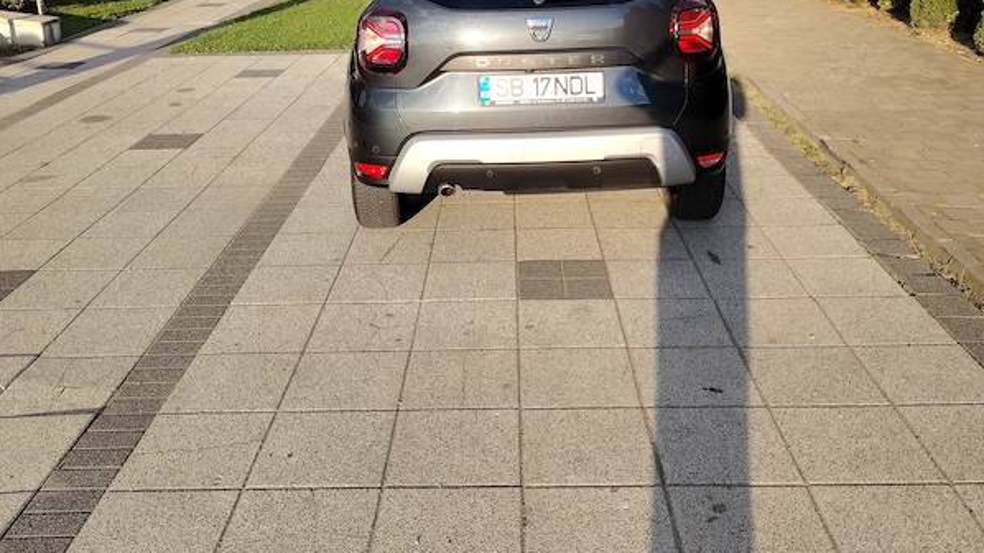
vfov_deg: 33.0
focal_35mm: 35
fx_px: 913
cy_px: 133
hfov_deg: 56.6
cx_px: 492
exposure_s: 1/393
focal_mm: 5.25
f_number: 1.75
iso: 100
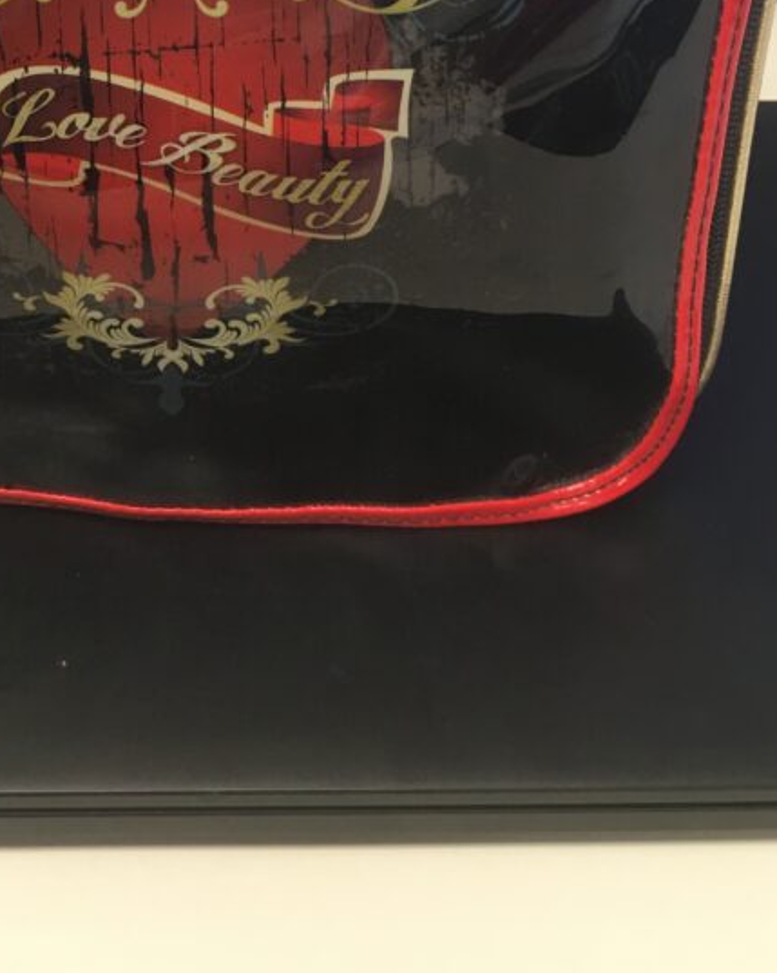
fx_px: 1554
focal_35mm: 54
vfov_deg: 33.3
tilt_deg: -35.2
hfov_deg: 27.5
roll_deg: +1.2
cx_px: 152
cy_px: 132
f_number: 2.2
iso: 80
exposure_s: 1/30
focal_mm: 4.15
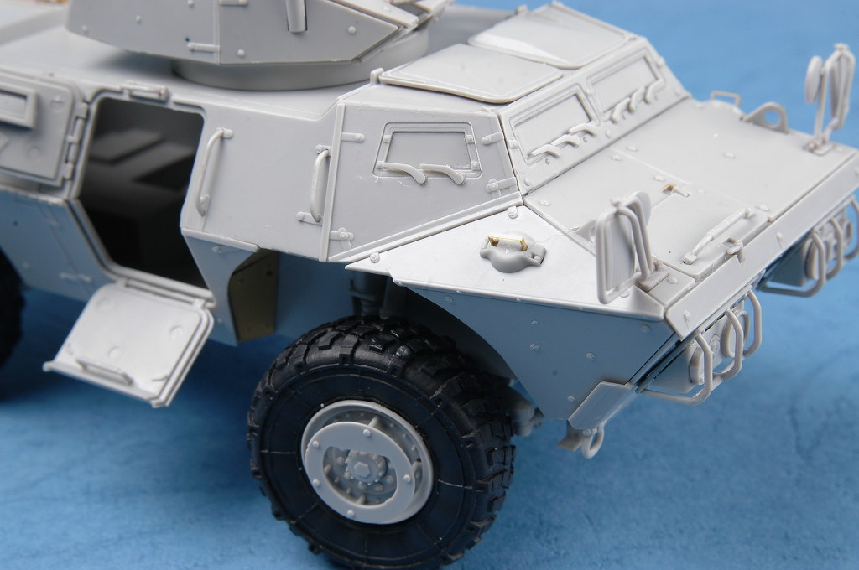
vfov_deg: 18.9
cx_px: 430
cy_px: 285
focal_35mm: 72
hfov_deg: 28.1
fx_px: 1716
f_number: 14
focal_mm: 48
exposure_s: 1/320
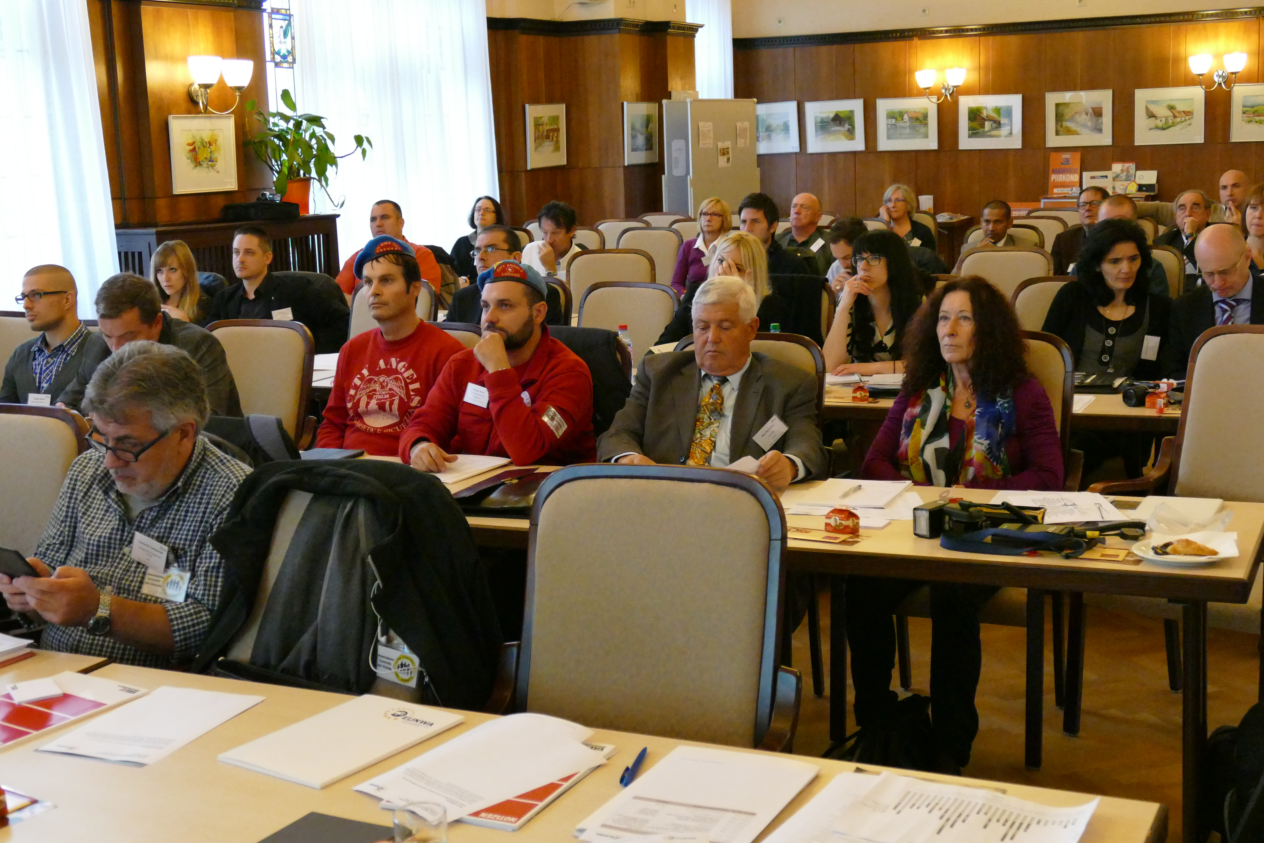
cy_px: 422
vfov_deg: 28.6
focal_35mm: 47
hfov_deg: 41.9
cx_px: 632
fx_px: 1650
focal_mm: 17
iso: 3200
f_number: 3.3
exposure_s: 1/100
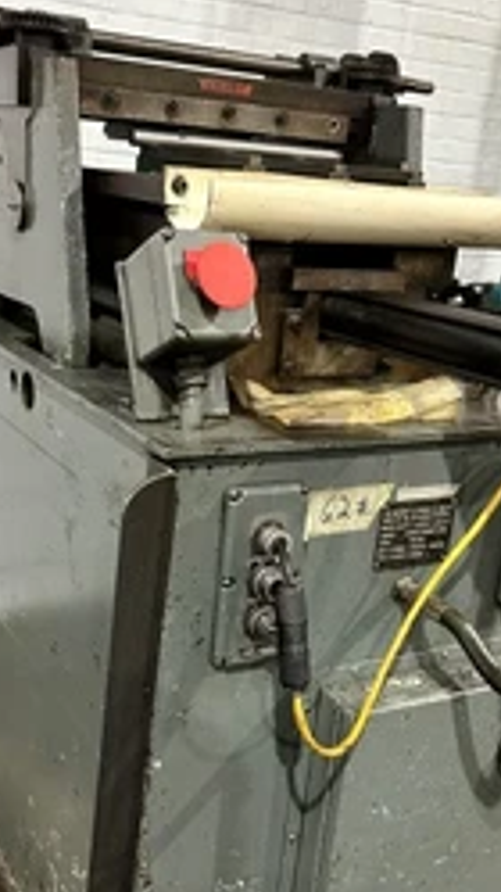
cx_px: 222
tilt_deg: -19.8
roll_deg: -6.1
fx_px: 992
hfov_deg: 28.3
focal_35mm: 42
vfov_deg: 47.8
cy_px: 566
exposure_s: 1/60
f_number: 1.78
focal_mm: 6.86
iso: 400
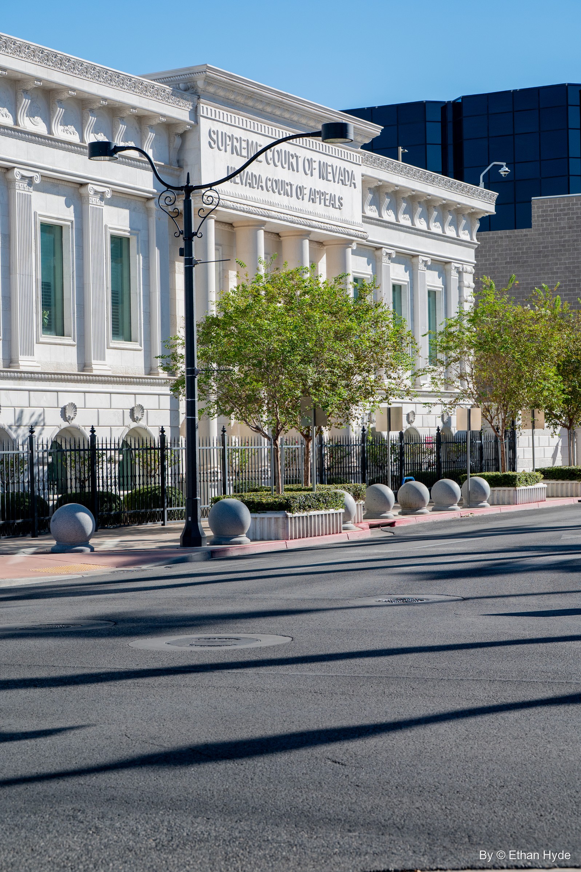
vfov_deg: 28.1
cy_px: 436
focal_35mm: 72
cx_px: 290
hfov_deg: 18.9
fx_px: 1745
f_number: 6.3
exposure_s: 1/1250
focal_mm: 72
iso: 800
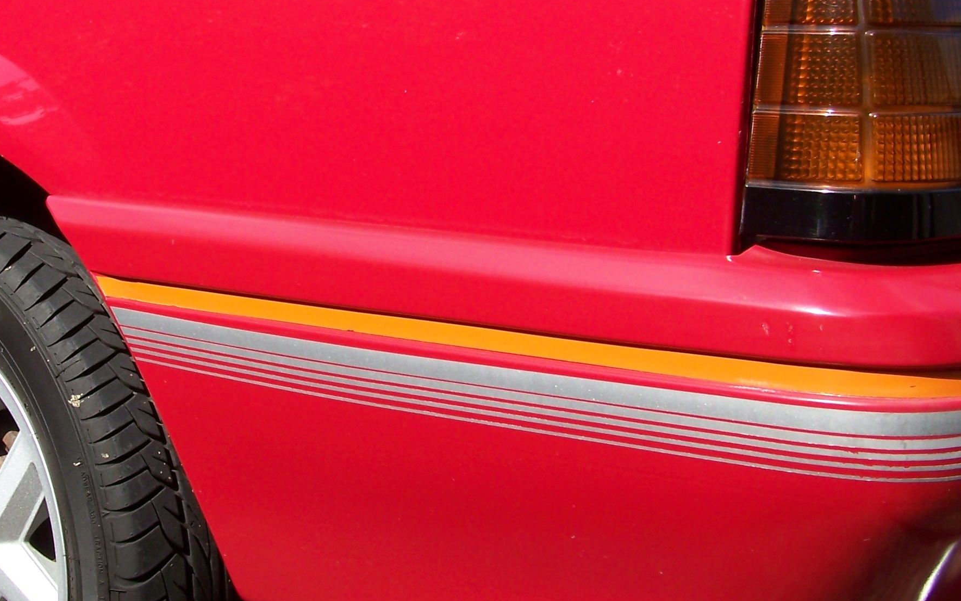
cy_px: 202
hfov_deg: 29.0
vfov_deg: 18.6
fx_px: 1833
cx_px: 264
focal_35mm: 70
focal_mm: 6.3
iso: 64
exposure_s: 1/400
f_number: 4
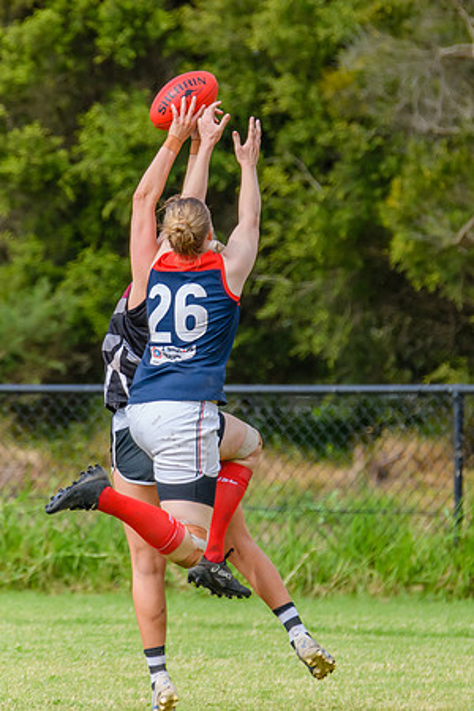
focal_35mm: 1000
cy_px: 198
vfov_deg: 2.1
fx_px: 19741
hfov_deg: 1.4
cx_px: 381
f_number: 6.3
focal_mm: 460
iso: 900
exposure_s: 1/2000
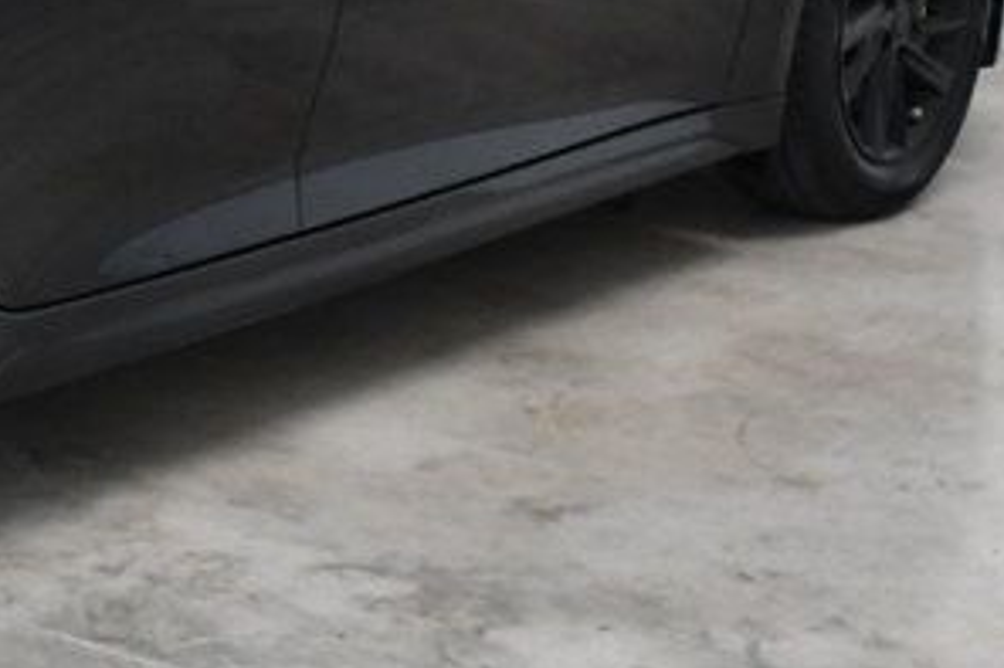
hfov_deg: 14.3
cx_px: -444
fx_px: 3763
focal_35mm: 135
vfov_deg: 10.0
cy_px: -58
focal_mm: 26
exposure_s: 1/400
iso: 2500
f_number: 10
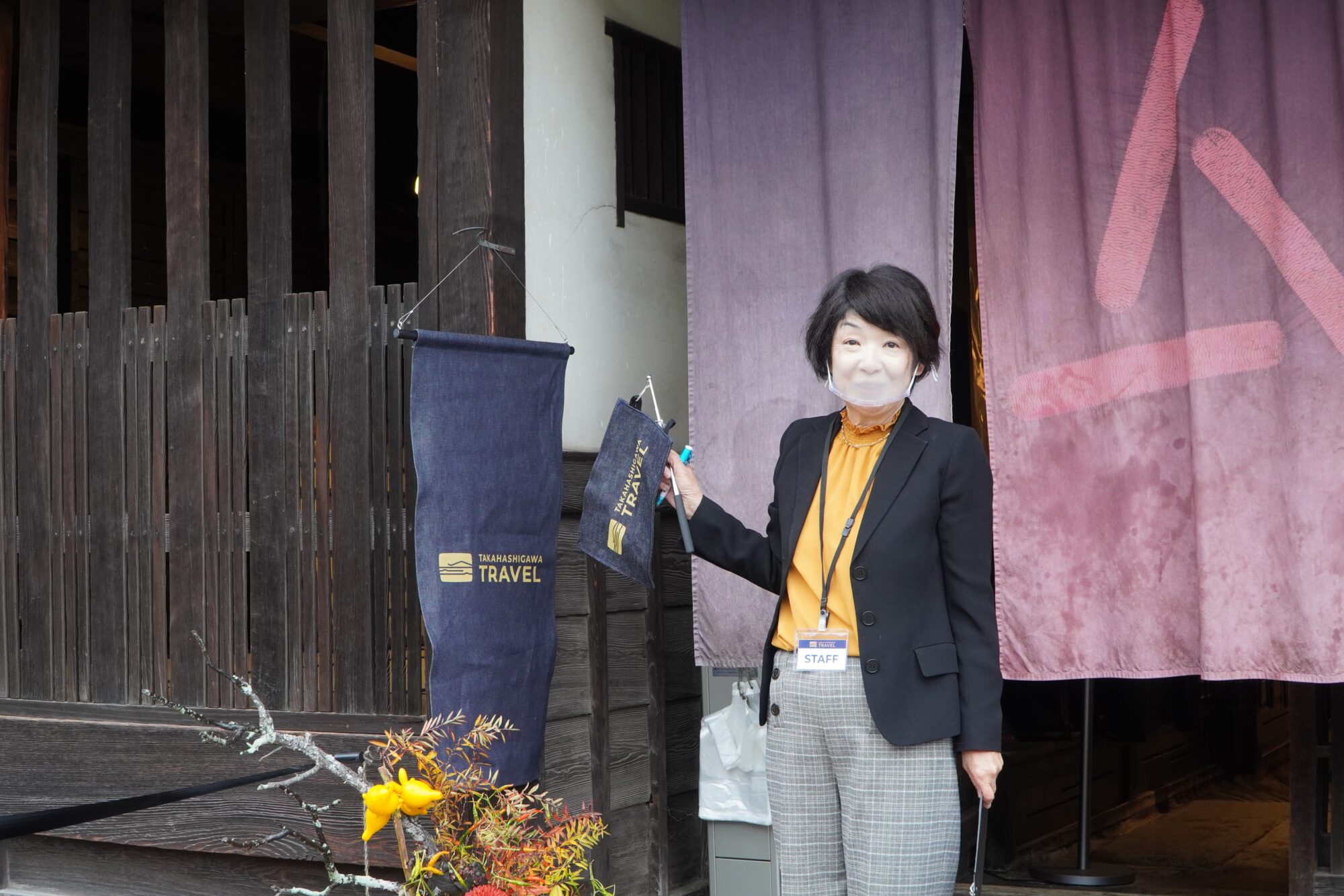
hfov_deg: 42.3
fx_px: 1736
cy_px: 448
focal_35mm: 46
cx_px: 672
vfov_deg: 28.9
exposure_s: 1/50
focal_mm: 31
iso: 800
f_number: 6.3
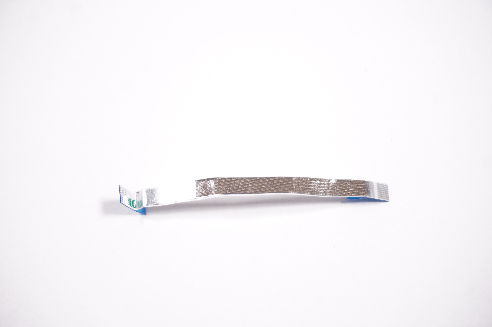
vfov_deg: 20.1
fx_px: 922
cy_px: 164
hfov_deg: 29.9
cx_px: 246
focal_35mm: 68
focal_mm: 45
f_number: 5.6
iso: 400
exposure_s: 1/80
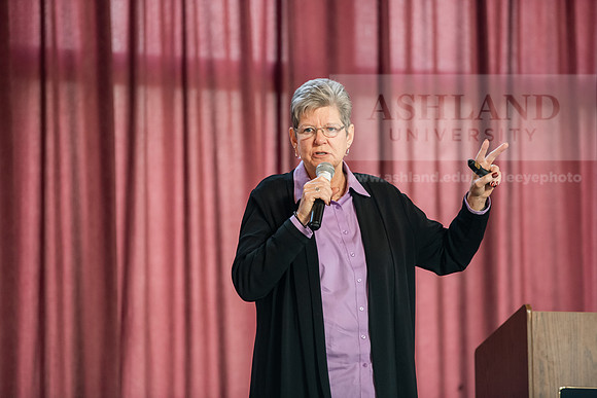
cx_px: 298
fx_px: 3151
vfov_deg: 7.2
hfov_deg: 10.8
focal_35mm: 190
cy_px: 199
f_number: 3.2
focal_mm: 190
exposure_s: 1/200
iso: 2500
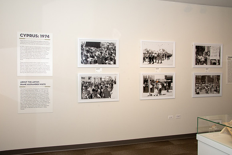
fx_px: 203
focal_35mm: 32
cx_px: 116
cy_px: 78
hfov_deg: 59.5
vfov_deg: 41.7
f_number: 13
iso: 1000
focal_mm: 21
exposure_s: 1/40
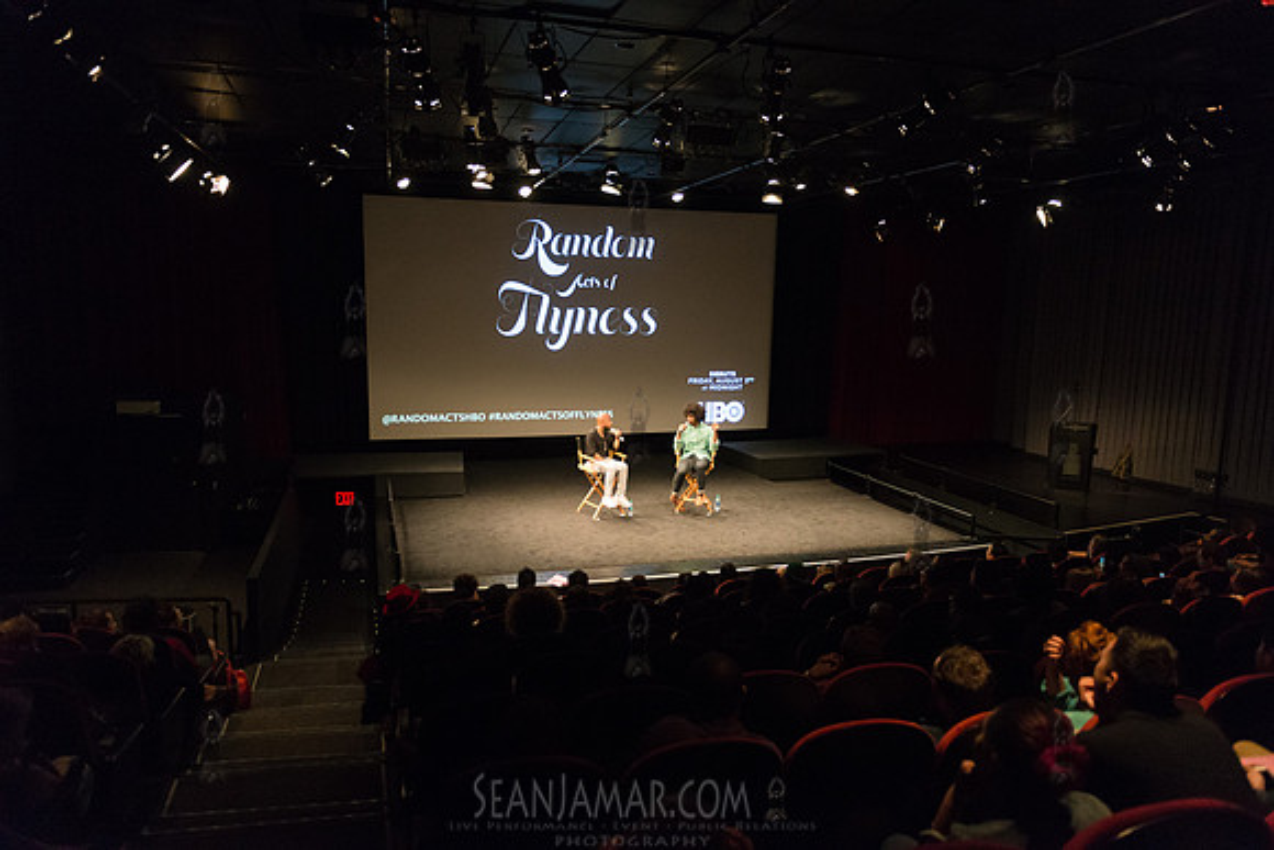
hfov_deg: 73.7
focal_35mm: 24
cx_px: 637
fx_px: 849
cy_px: 425
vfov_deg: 53.2
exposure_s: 1/200
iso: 4000
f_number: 2.8
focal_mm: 24
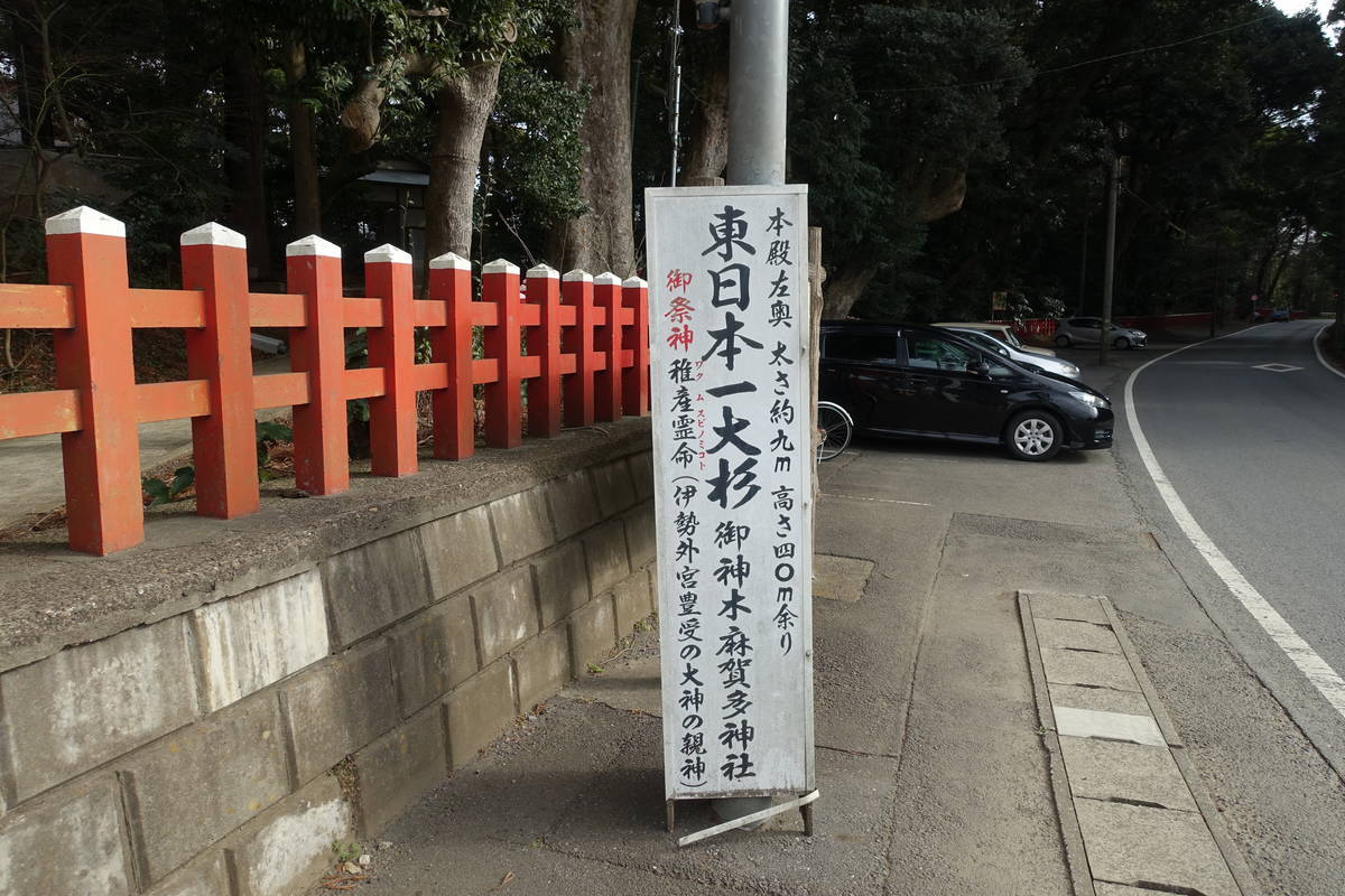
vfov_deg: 53.1
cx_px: 672
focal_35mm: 24
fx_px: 897
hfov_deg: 73.7
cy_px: 448
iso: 125
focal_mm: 8.8
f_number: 4
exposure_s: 1/400
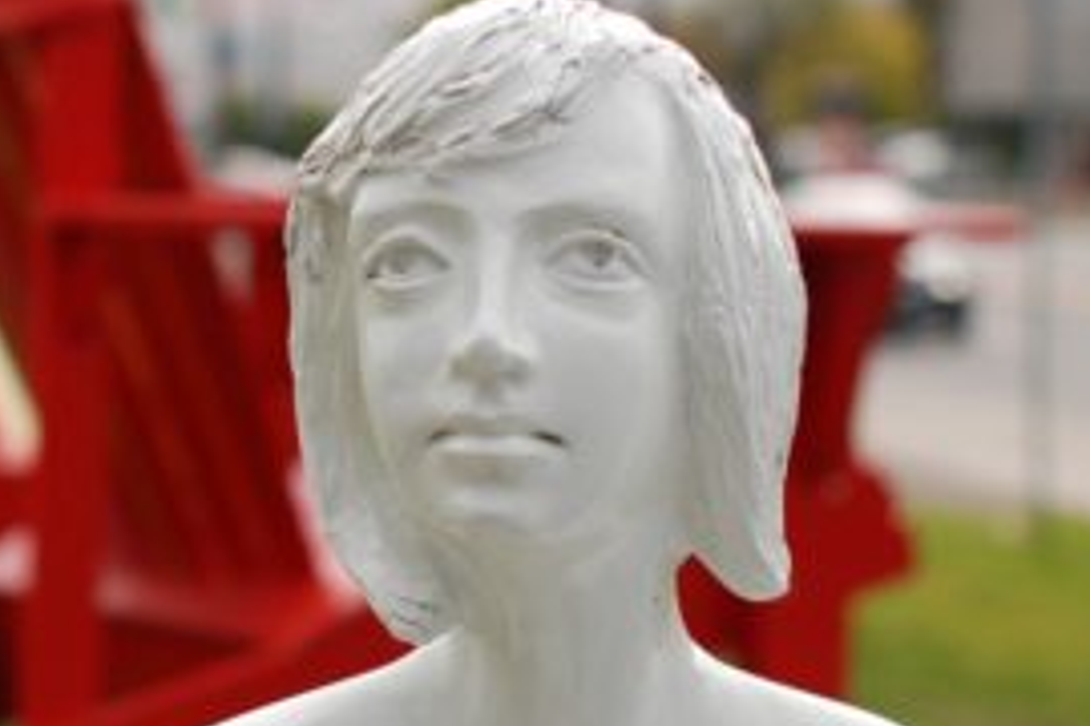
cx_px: 149
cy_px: 337
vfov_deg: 9.9
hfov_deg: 14.6
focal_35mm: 139
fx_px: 4208
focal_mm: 50
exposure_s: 1/1250
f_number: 2.8
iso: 100
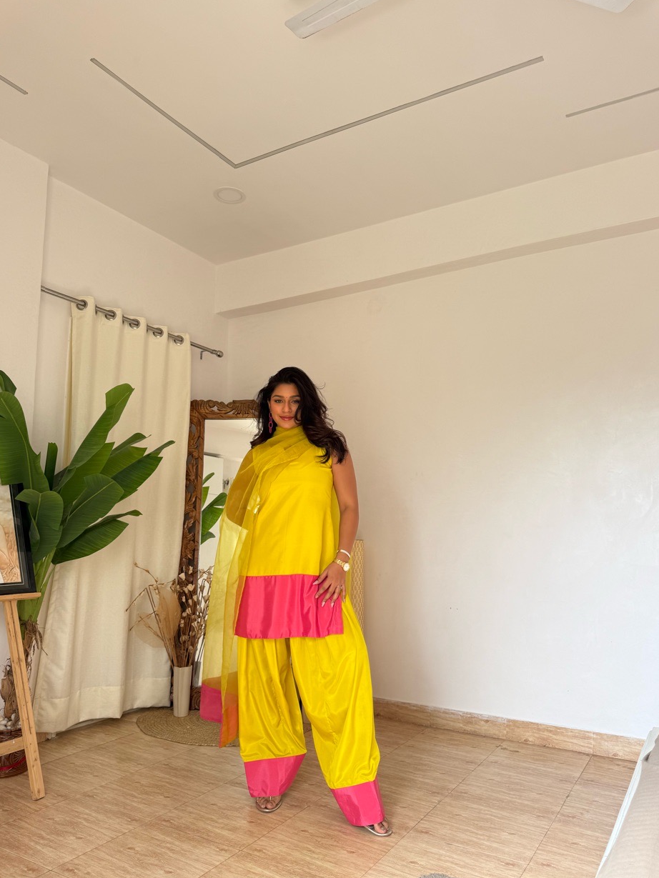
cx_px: 326
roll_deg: -1.0
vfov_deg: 69.4
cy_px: 454
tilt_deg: +7.0
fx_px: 634
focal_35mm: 25
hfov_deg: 54.9
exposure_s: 1/199
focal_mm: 6.76
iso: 64
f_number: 1.78
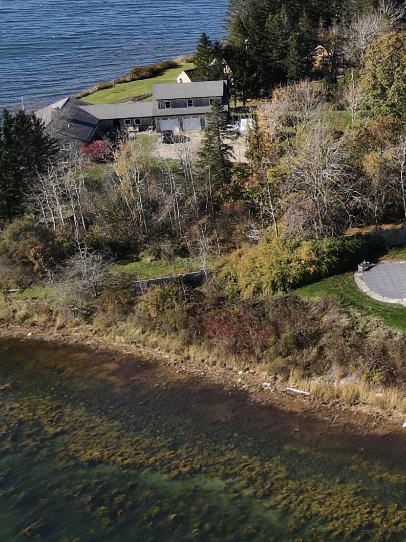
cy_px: 119
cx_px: 636
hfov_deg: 19.3
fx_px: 1016
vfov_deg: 29.2
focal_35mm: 65
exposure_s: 1/500
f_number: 2.8
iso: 110
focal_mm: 4.5
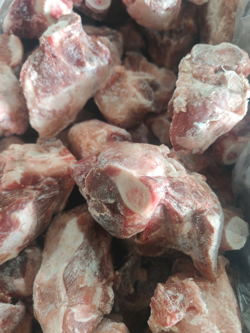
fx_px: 260
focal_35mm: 27
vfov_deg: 65.3
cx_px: 125
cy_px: 166
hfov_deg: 51.3
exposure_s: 1/40
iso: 640
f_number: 1.6
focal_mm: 7.62
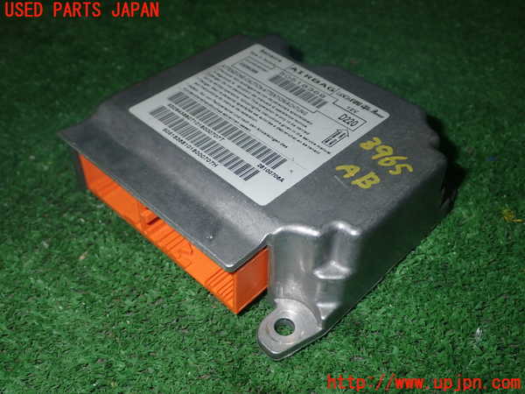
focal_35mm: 38
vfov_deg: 37.7
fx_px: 576
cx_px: 262
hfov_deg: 49.0
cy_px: 197
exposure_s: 1/40
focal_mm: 6.83
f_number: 8
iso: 200
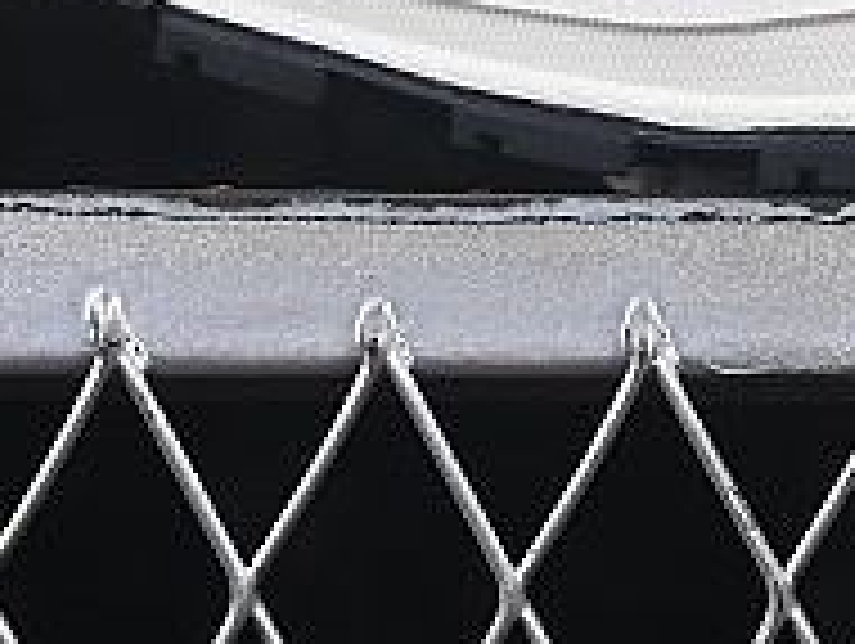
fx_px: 10115
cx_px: 1521
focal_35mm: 409
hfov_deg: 4.8
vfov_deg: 3.6
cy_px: -820
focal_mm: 50
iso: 160
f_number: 8
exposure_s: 1/80
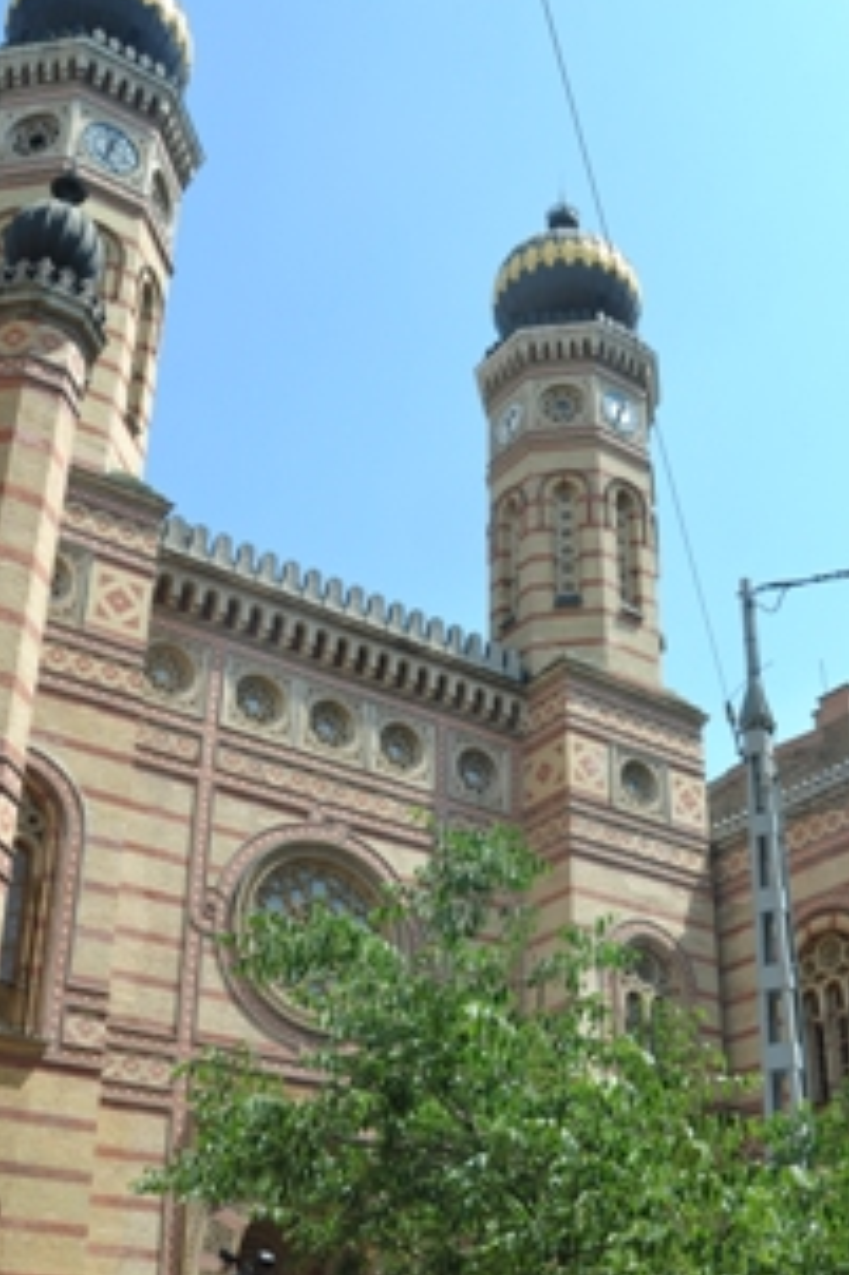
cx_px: 541
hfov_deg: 33.2
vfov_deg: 47.7
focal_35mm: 40
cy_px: 849
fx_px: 1417
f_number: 9
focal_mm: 18
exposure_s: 1/125
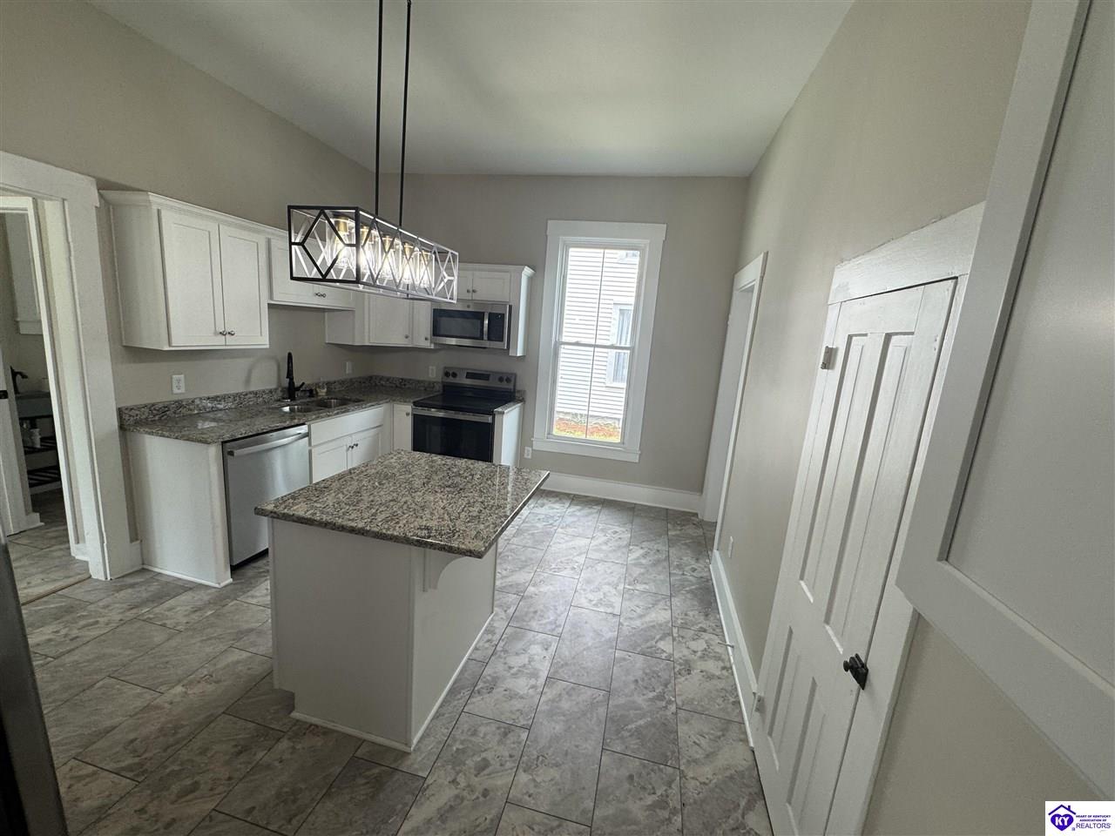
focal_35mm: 14
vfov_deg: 85.7
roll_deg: -4.7
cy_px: 418
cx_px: 558
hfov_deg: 102.1
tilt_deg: -12.0
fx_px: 451
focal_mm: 2.22
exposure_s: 1/120
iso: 100
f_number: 2.2
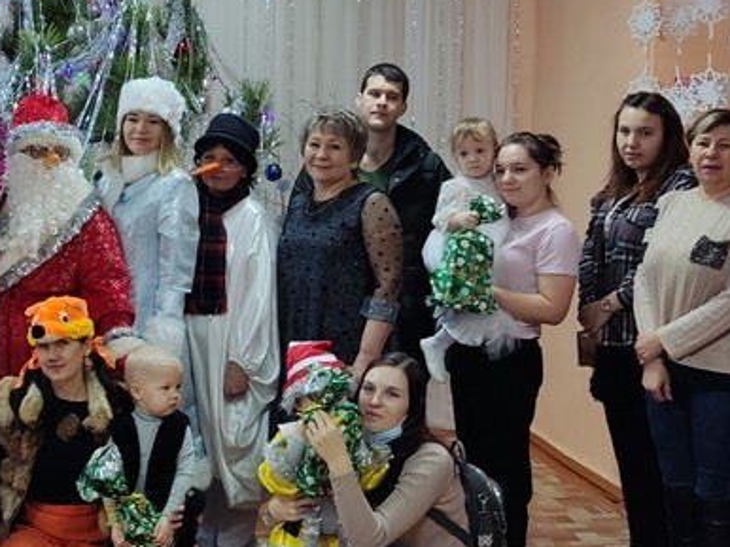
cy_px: 203
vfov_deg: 26.9
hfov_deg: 32.8
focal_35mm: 54
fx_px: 1138
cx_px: 10
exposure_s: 1/33
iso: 94
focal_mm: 4.71
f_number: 1.79
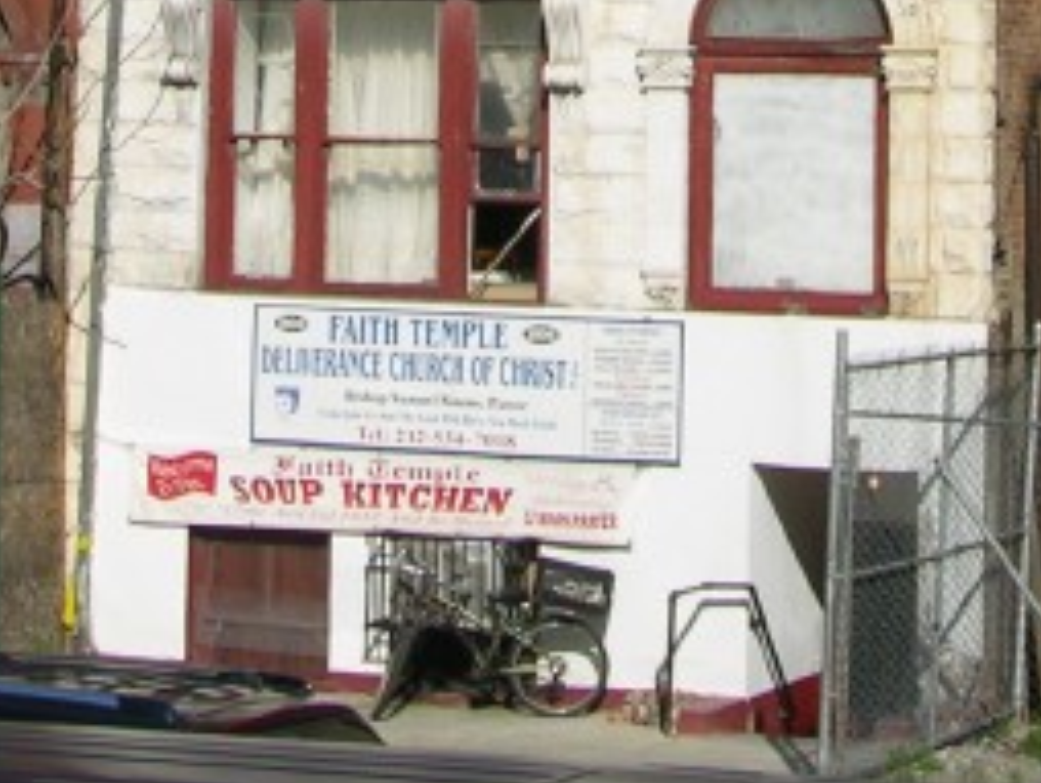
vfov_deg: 9.9
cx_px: 623
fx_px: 4244
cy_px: -668
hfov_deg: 14.0
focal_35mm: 141
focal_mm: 8.9
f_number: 7.1
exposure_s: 1/298
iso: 50
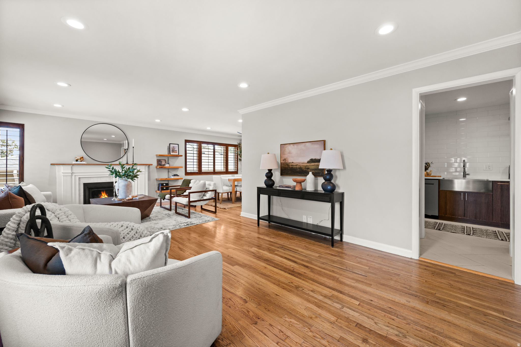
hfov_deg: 104.3
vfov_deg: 81.1
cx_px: 260
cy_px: 174
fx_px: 202
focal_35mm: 14
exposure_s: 1/10
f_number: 7.1
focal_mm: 14
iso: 500
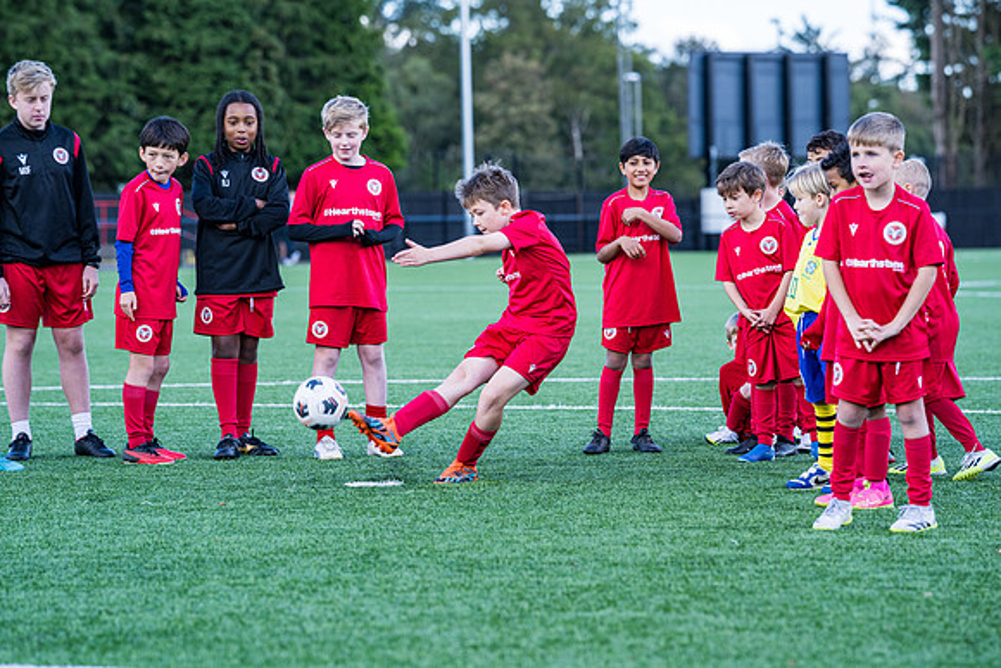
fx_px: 3870
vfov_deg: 9.9
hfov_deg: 14.7
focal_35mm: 139
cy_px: 334
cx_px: 485
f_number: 4
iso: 400
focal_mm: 135
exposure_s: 1/640
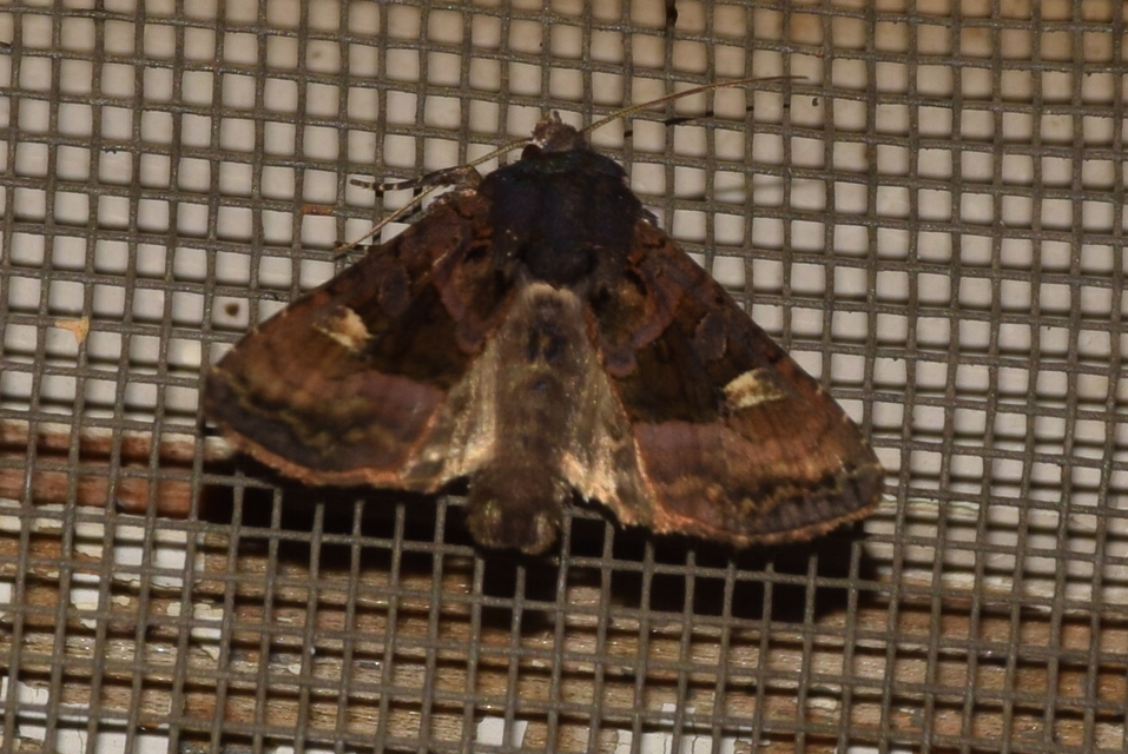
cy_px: 377
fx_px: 6586
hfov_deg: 9.8
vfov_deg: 6.6
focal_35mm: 210
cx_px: 564
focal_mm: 140
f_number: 13
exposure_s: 1/60
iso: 100
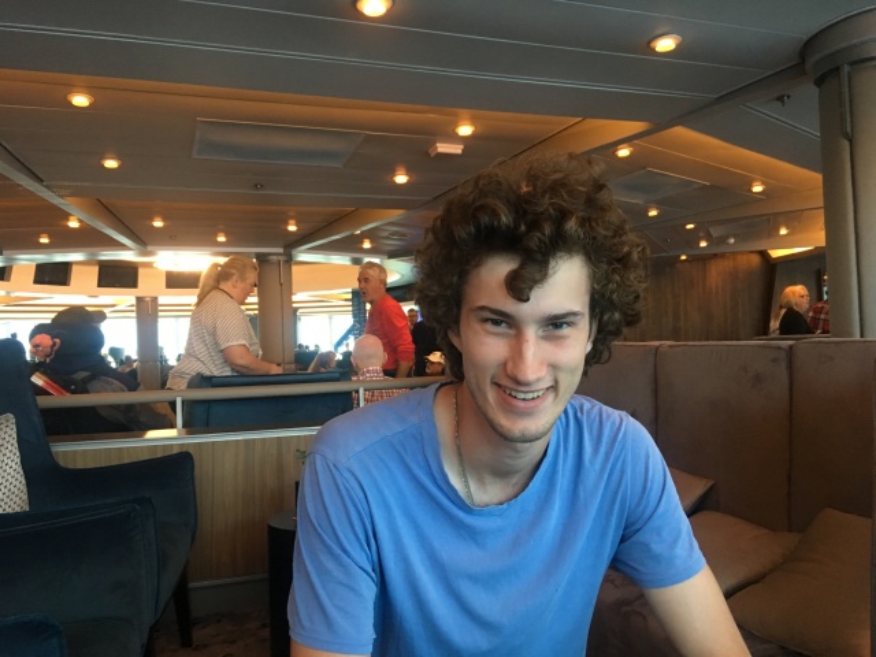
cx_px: 438
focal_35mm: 29
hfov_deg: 61.7
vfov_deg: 48.2
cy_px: 328
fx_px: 734
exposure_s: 1/30
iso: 125
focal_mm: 4.15
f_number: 2.2
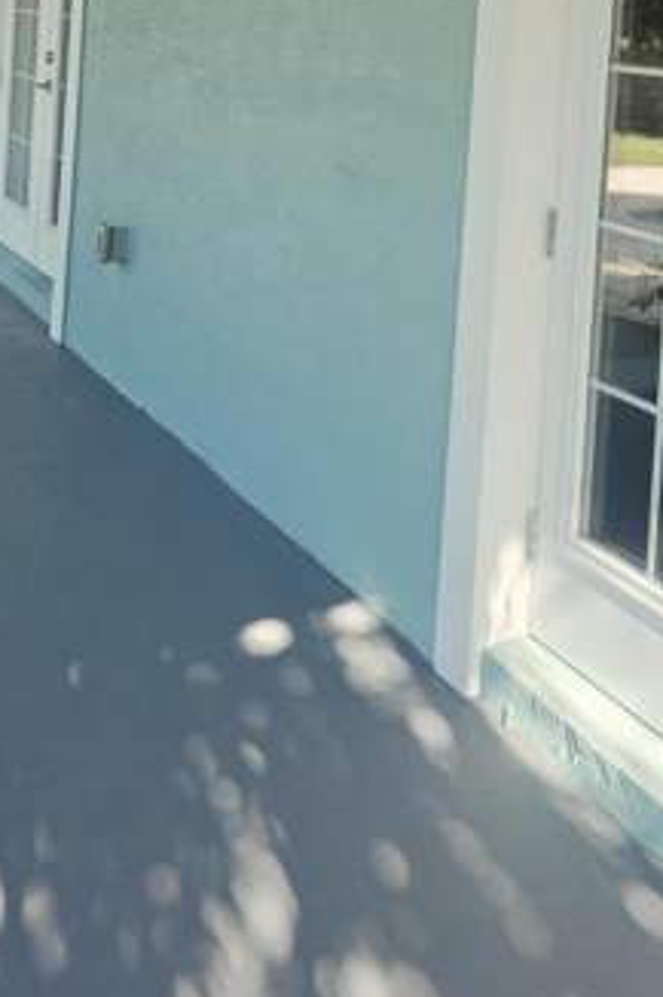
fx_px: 1300
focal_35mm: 47
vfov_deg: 38.7
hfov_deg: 27.8
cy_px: 80
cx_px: 571
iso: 12
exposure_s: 1/143
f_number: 1.7
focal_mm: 6.3
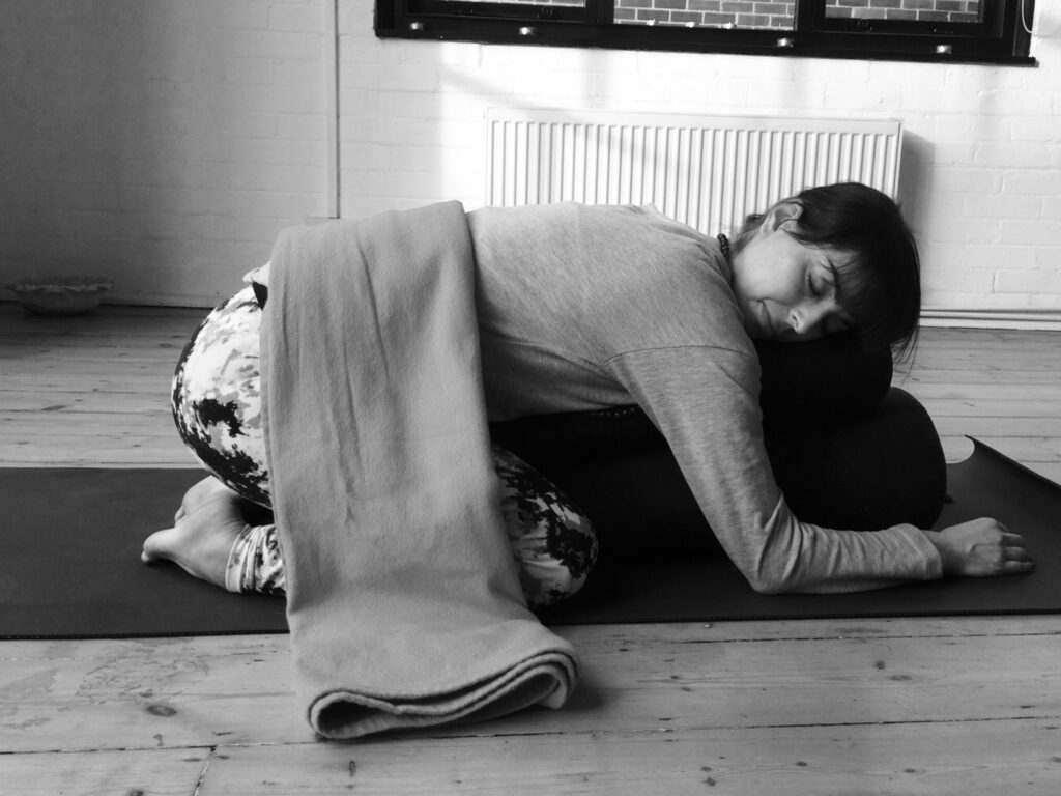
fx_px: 920
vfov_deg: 46.8
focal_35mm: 30
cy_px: 398
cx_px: 530
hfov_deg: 60.0
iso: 32
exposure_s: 1/127
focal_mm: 4.12
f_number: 2.2
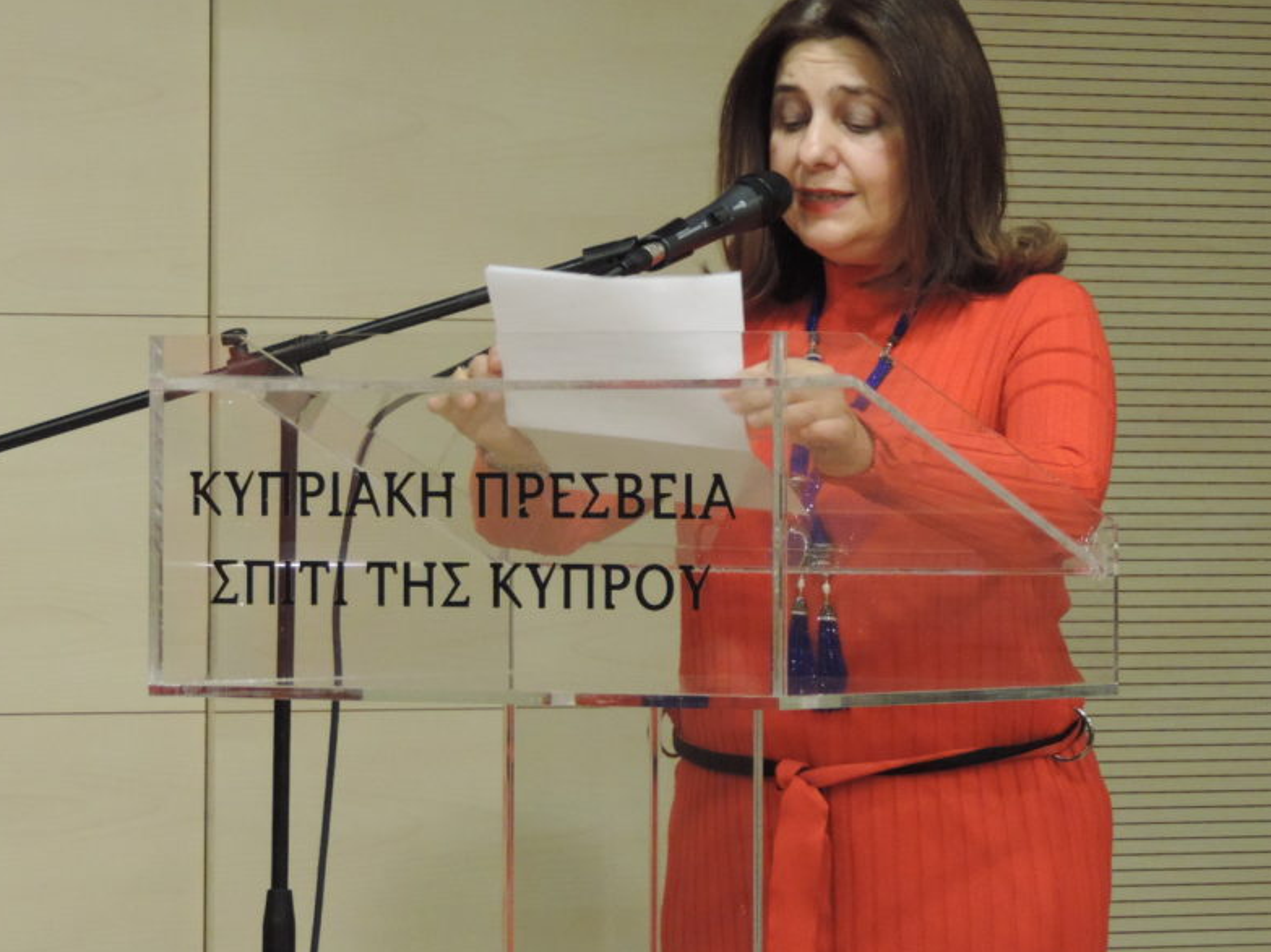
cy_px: 373
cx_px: 683
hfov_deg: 8.2
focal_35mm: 242
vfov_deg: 6.1
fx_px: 8884
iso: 800
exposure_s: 1/25
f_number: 4.6
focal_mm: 33
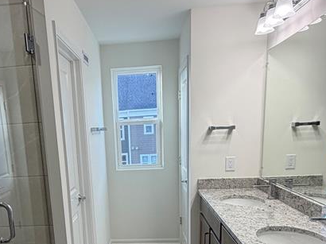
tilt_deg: -13.5
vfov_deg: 38.7
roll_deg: +3.7
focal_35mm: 35
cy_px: 205
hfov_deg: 52.0
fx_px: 329
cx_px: 118
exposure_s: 1/120
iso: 100
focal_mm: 2.22
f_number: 2.2
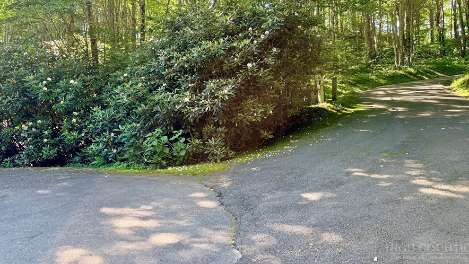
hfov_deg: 69.9
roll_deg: -0.1
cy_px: 92
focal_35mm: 27
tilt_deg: +5.4
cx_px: 236
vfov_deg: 42.4
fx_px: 336
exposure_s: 1/121
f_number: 1.78
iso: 125
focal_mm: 6.76
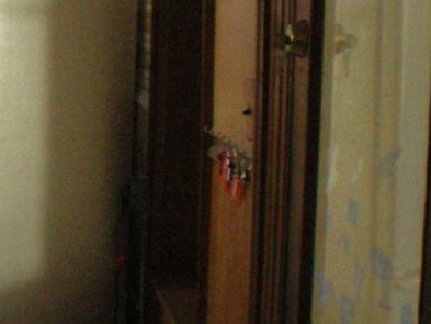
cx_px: -112
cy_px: 141
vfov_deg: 14.9
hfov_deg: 18.6
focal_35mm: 99
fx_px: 1233
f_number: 3.1
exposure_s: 1/30
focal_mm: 6.3
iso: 400
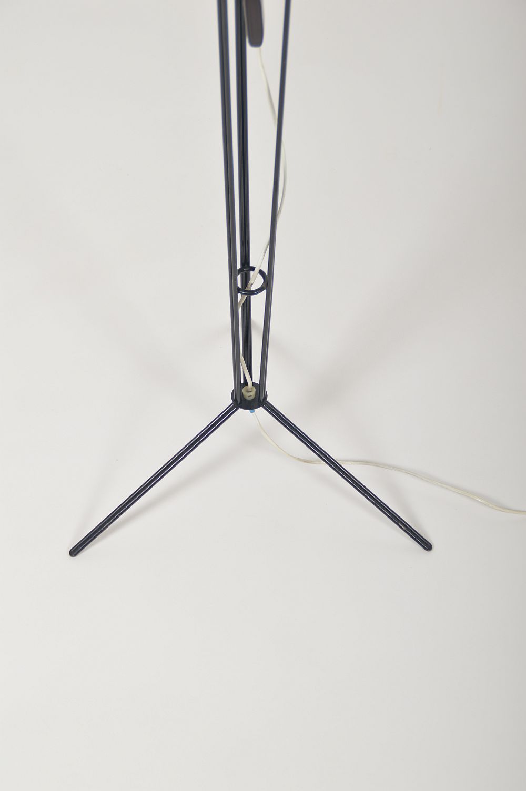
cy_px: 396
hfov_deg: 13.4
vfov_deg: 20.0
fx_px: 2239
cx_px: 263
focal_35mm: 102
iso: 100
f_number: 7.1
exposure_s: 1/160
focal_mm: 68
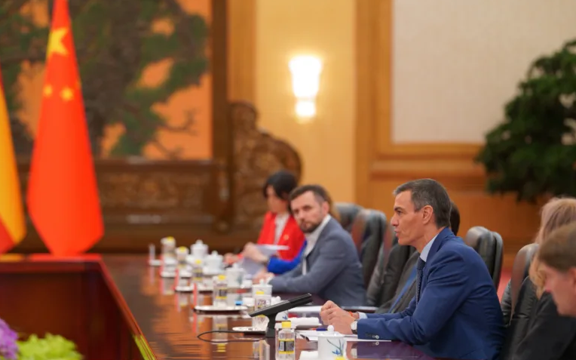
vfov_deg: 6.4
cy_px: 186
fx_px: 3217
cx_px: 288
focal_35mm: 205
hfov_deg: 10.2
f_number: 4
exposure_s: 1/200
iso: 1250
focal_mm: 200
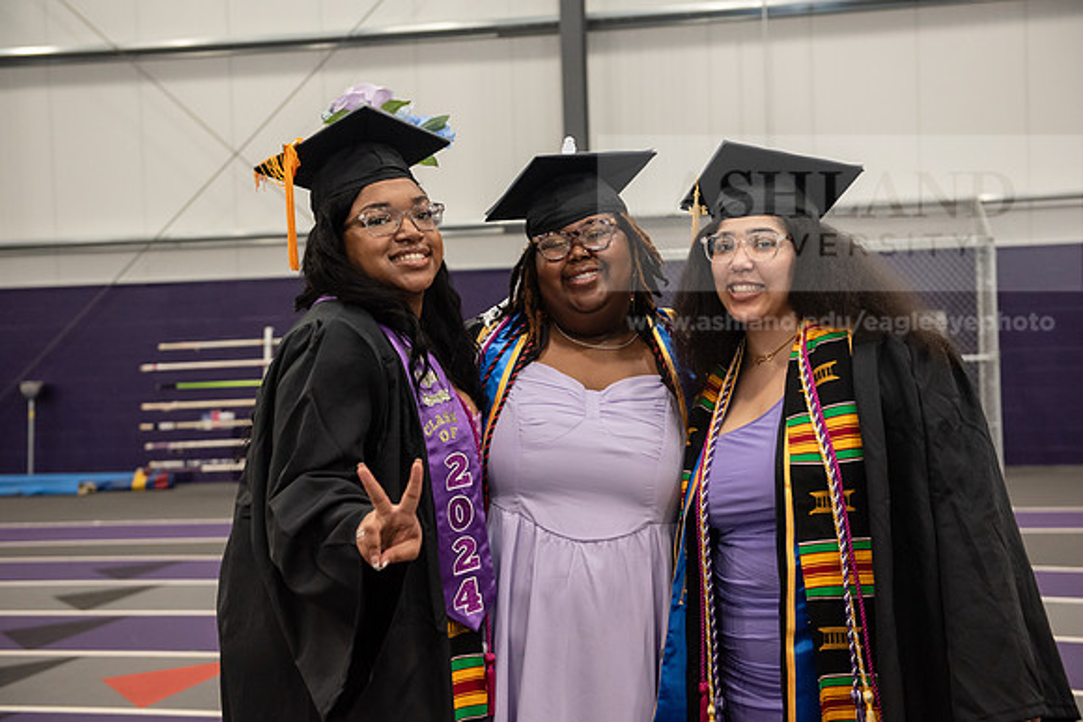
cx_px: 542
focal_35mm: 52
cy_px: 361
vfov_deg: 26.0
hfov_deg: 38.2
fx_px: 1565
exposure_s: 1/160
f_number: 4
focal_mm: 52
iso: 2000
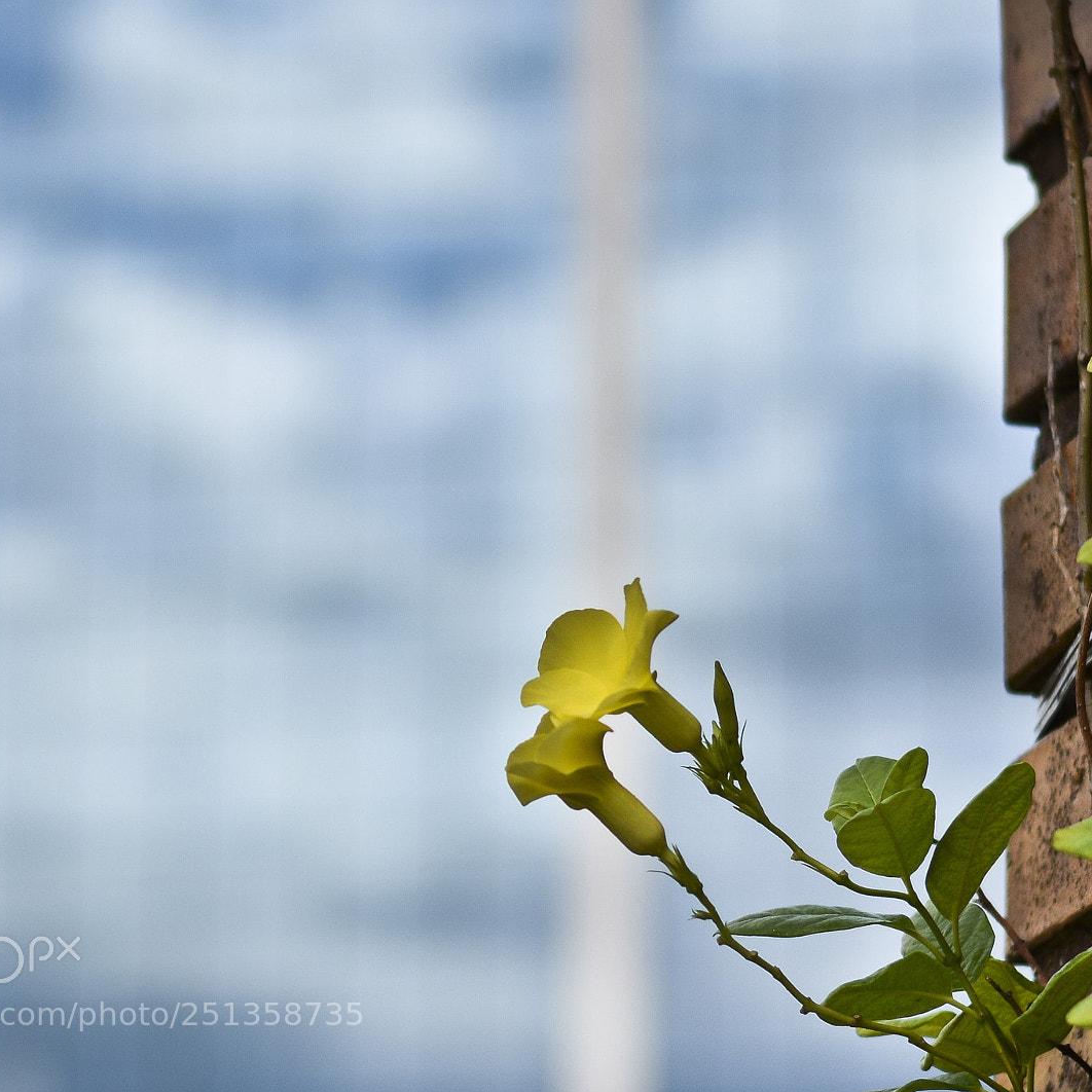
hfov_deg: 18.1
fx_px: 3426
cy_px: 547
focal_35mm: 96
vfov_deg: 18.1
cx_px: 648
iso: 100
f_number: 2.8
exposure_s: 1/2500
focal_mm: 50
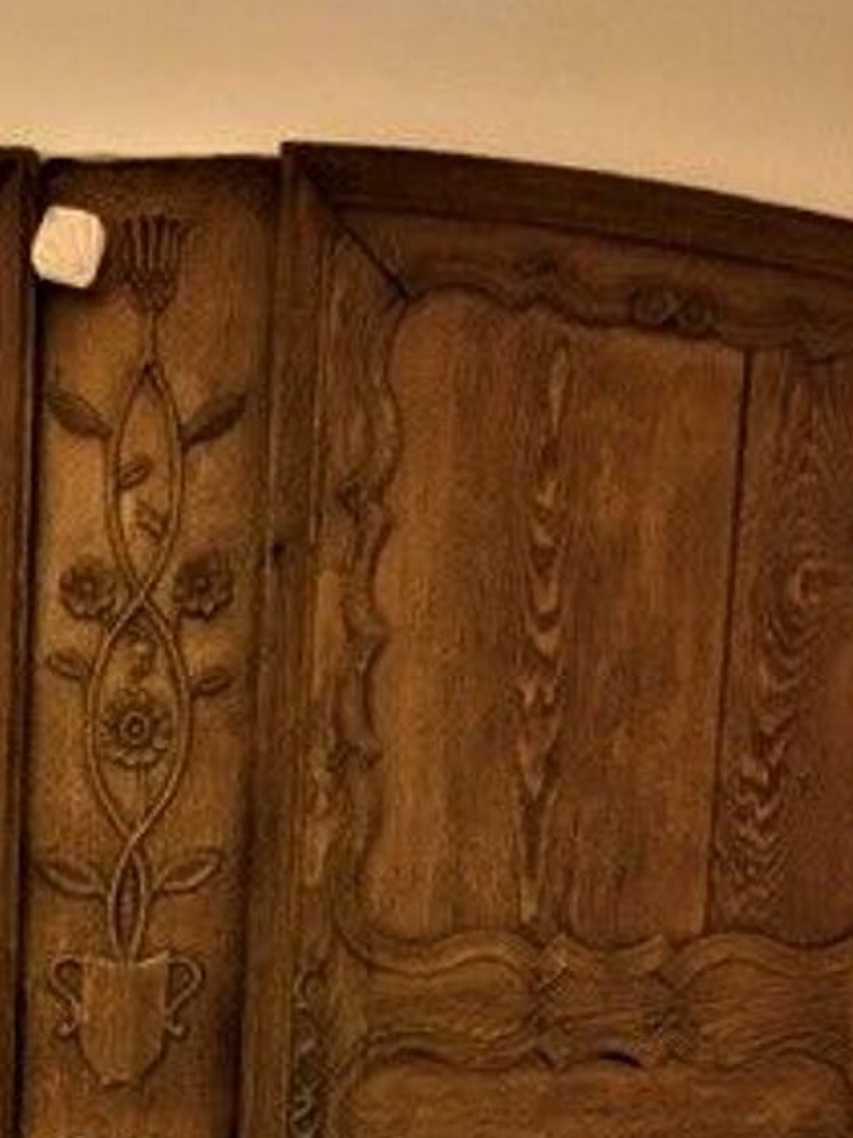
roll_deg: -0.9
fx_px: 2170
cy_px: 1193
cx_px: 80
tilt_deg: -10.4
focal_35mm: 66
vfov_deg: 27.4
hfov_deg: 21.7
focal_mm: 4.15
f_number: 2.2
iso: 200
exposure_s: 1/33
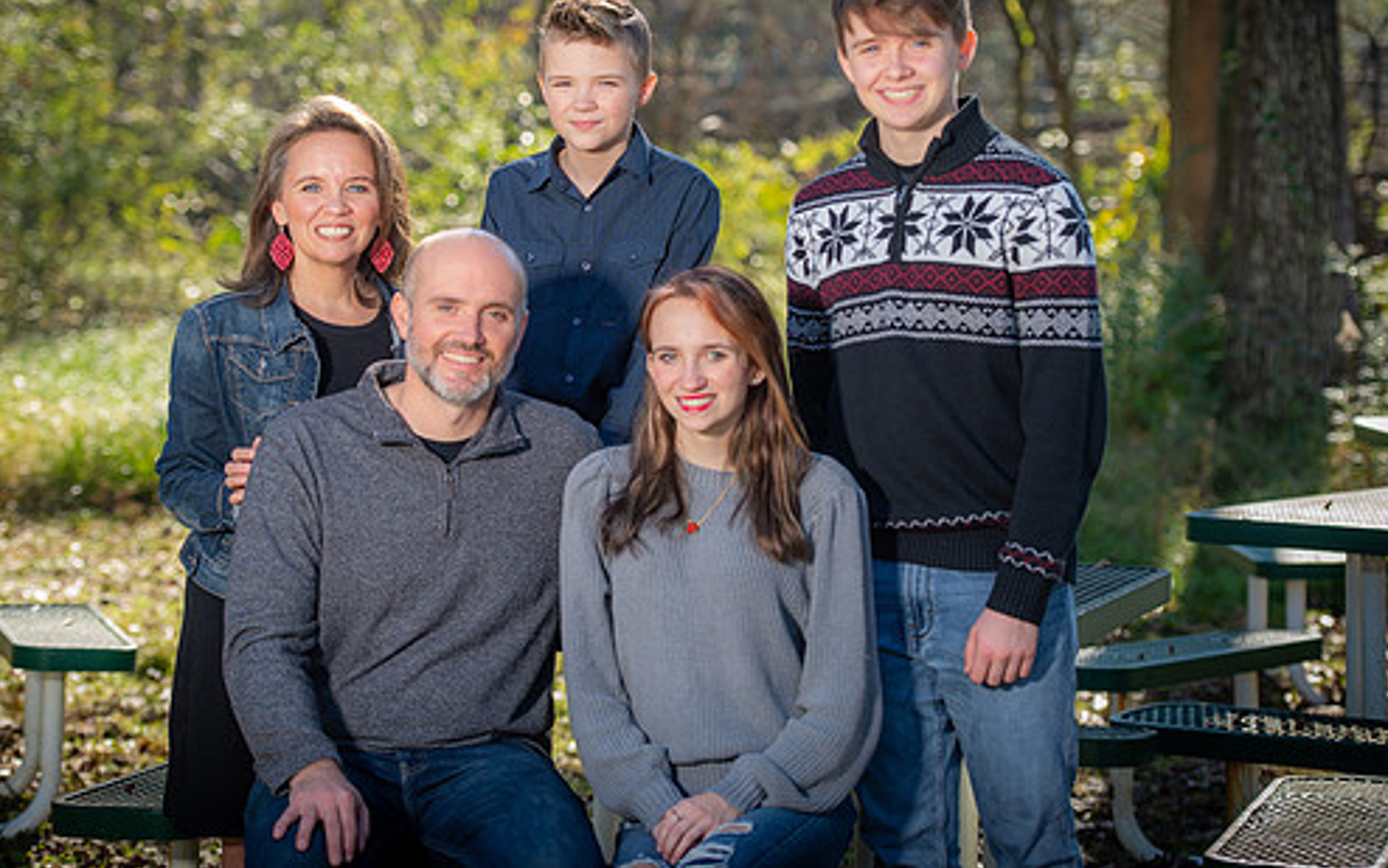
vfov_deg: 11.9
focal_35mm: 110
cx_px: 632
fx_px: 4162
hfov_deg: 18.9
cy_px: 331
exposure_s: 1/250
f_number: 3.5
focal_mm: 92
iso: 50
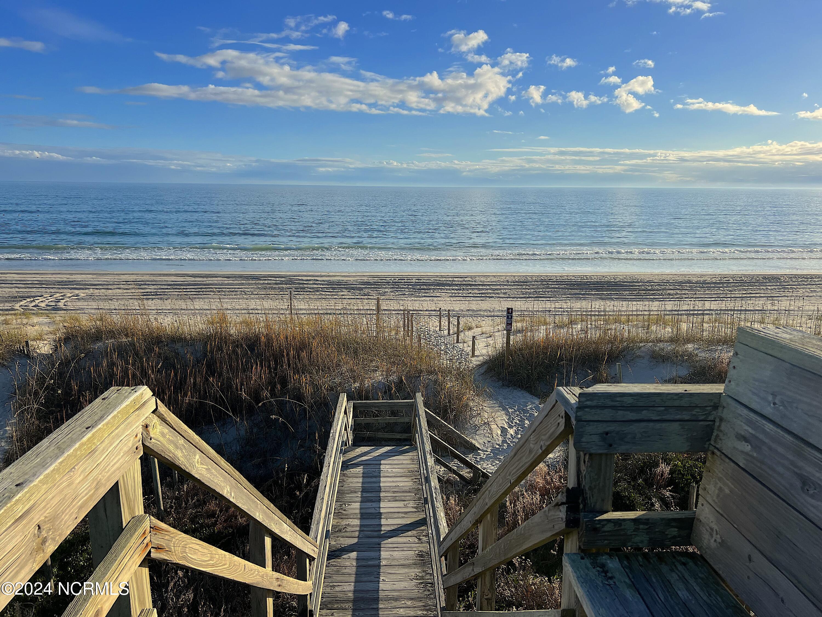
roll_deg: -0.4
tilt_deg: -10.6
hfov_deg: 67.3
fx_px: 617
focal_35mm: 26
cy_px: 308
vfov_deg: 53.1
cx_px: 411
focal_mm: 5.7
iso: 50
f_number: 1.5
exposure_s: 1/6211
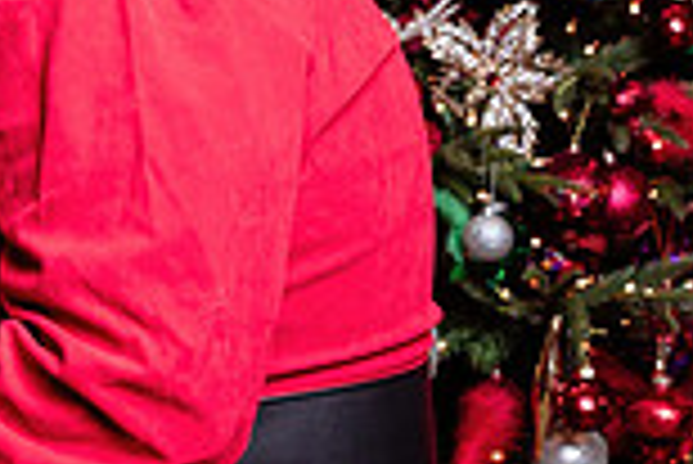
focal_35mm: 115
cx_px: -457
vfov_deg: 11.9
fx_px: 2216
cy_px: 116
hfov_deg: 15.8
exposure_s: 1/200
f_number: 4.5
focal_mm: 28
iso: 500
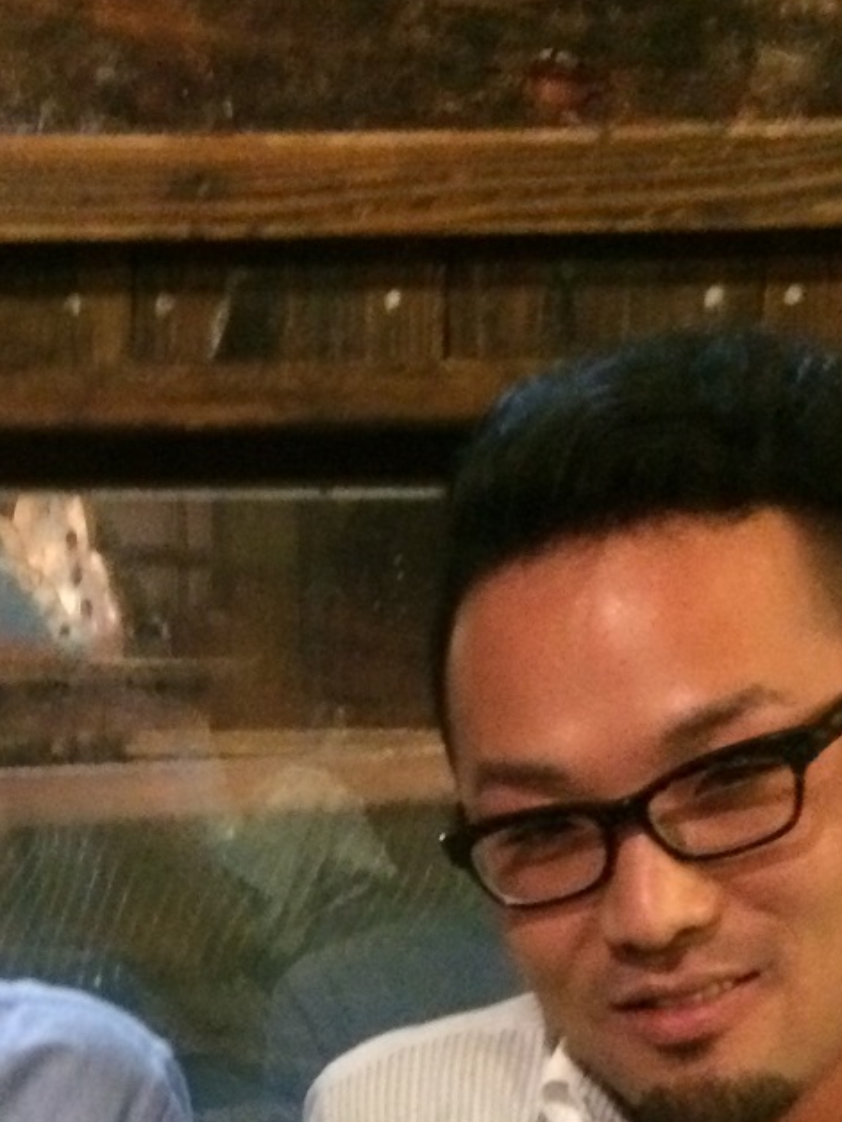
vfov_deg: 23.2
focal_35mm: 78
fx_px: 2530
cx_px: 100
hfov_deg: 18.6
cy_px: 1290
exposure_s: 1/15
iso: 500
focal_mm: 4.12
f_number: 2.2
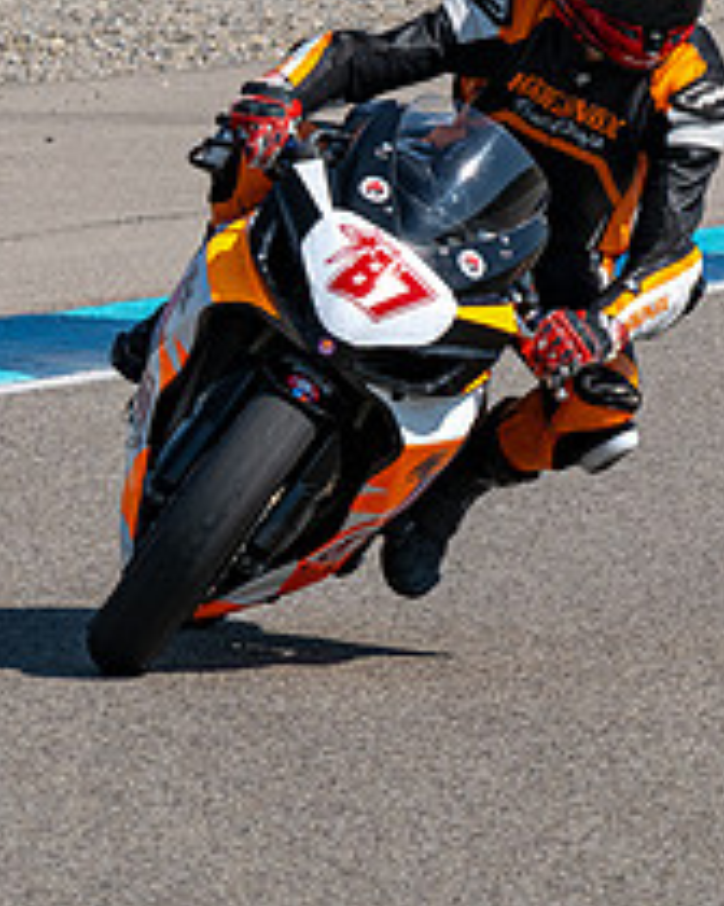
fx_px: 17919
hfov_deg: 2.3
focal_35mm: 669
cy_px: 416
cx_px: 628
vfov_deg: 2.9
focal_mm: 180
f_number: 11
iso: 400
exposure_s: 1/1250
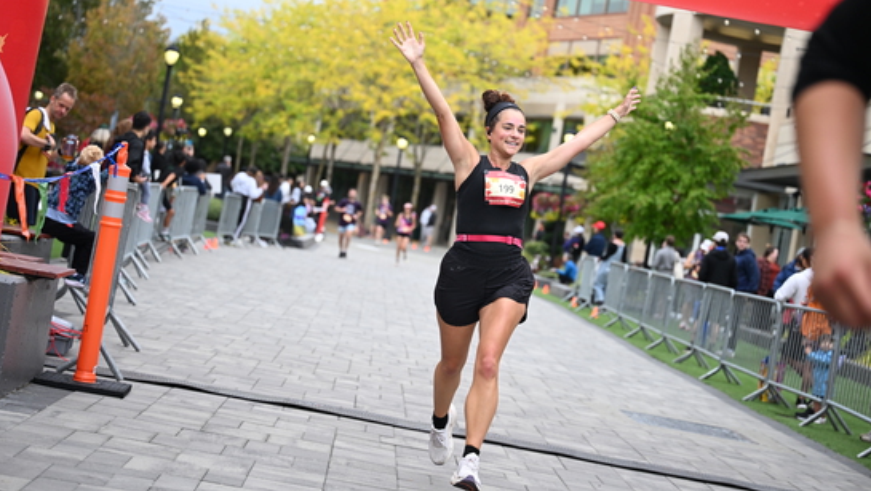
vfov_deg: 16.3
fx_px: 1710
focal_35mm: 74
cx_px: 433
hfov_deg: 28.6
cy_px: 207
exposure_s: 1/2000
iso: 640
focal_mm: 70
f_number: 2.8
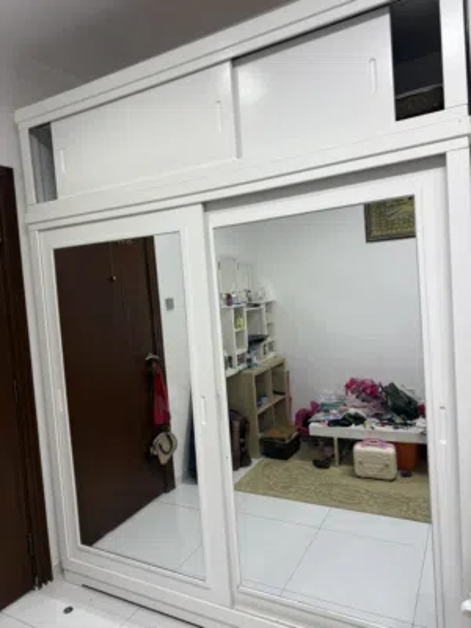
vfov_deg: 71.6
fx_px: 435
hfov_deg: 56.8
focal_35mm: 24
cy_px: 314
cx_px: 236
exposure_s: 1/100
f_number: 1.78
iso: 80
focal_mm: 6.76
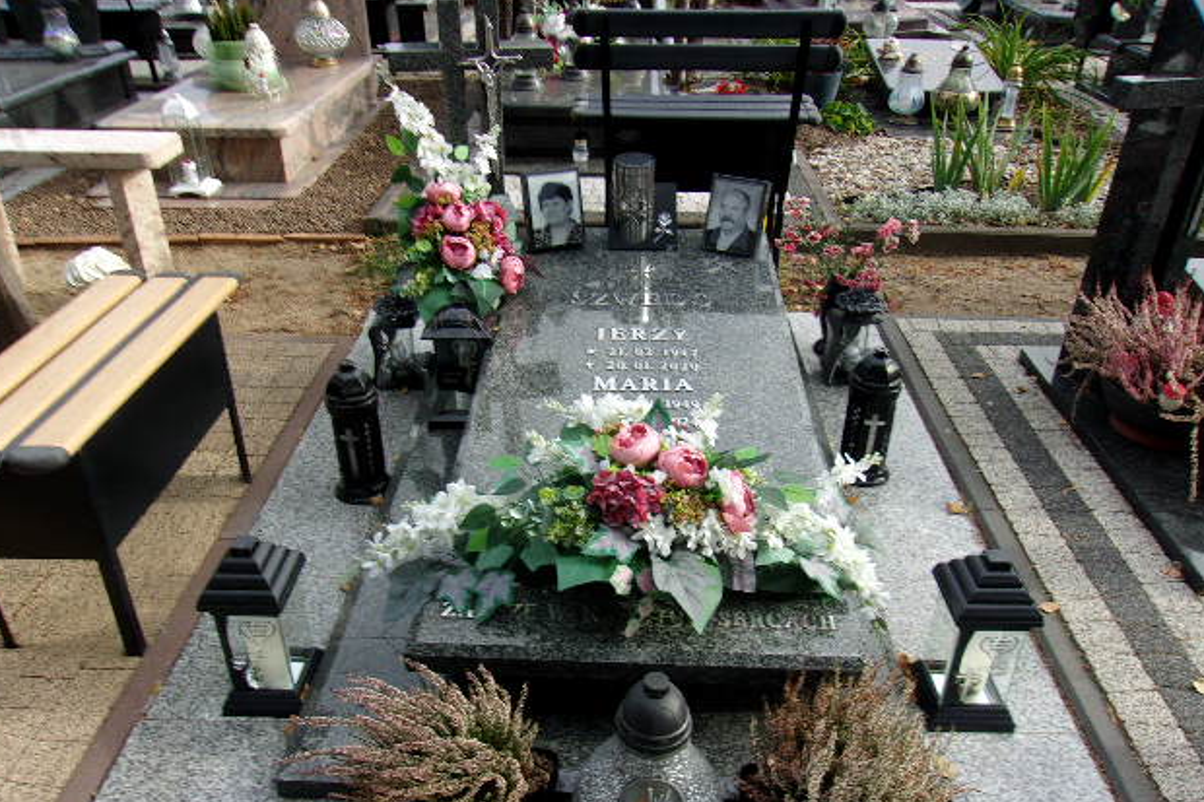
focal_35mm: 29
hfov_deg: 63.7
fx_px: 970
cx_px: 594
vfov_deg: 44.9
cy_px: 435
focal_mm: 4.9
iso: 80
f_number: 10.4
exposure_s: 1/42
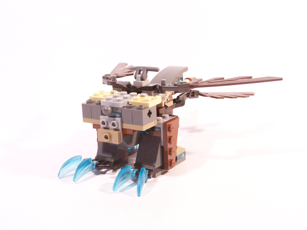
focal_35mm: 64
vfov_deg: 22.9
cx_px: 154
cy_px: 115
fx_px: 568
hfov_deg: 30.3
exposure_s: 1/30
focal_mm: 10.7
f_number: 3.6
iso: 400
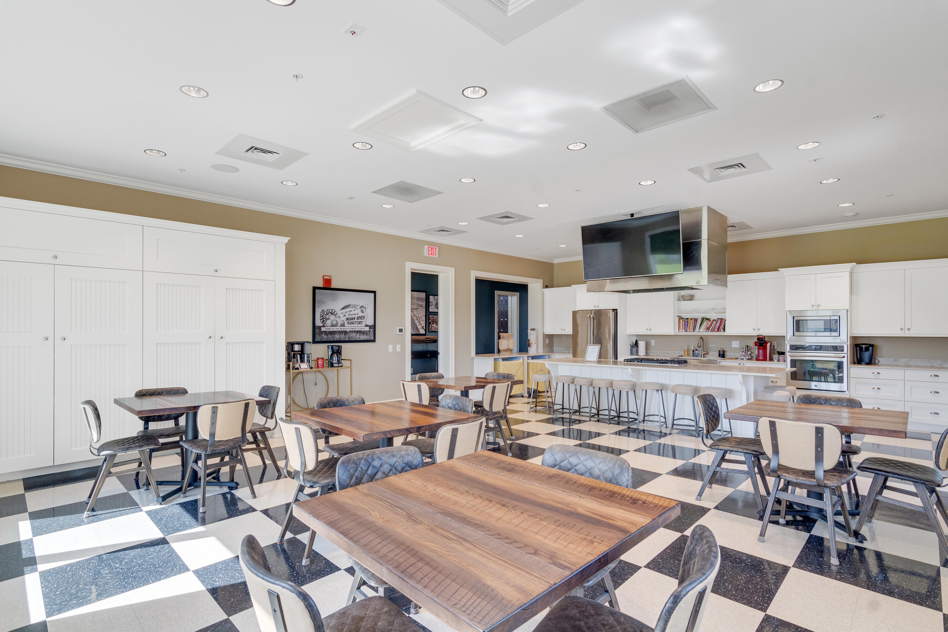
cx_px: 474
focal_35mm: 16
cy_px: 316
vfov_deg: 72.1
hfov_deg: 95.0
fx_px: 434
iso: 320
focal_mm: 11
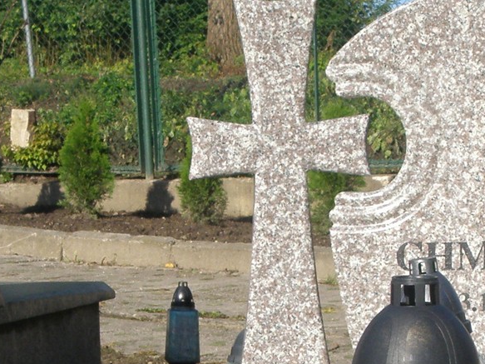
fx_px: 2017
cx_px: 458
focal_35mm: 144
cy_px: 399
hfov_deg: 13.6
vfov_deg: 10.2
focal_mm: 7.32
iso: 64
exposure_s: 1/320
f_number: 5.6
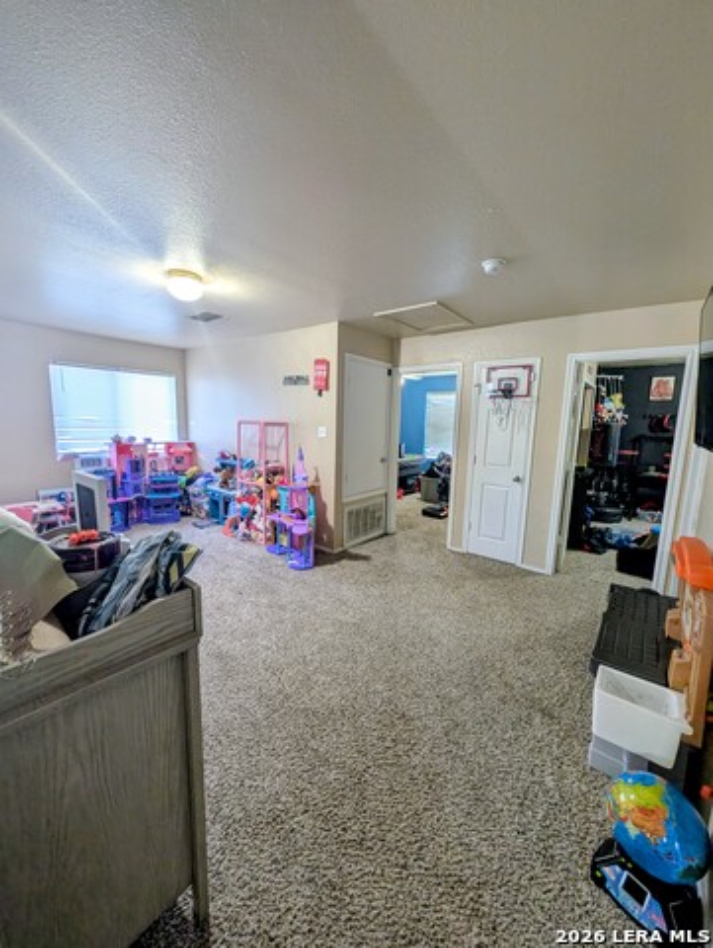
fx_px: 329
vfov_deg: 110.5
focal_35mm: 12
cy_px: 474
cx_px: 356
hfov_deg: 94.6
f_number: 1.7
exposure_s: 1/40
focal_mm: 2.02
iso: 59
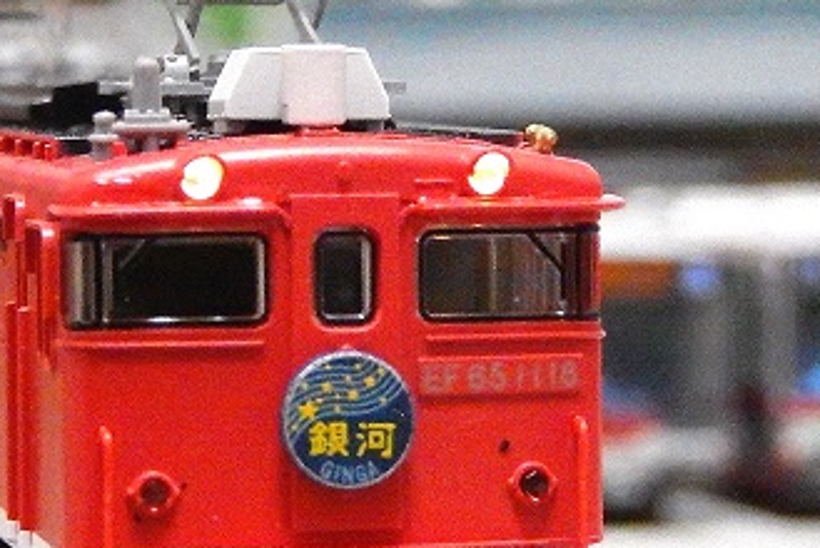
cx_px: 364
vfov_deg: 6.6
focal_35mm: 210
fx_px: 4787
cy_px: 385
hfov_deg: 9.8
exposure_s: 1/30
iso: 3200
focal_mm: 17
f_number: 5.2
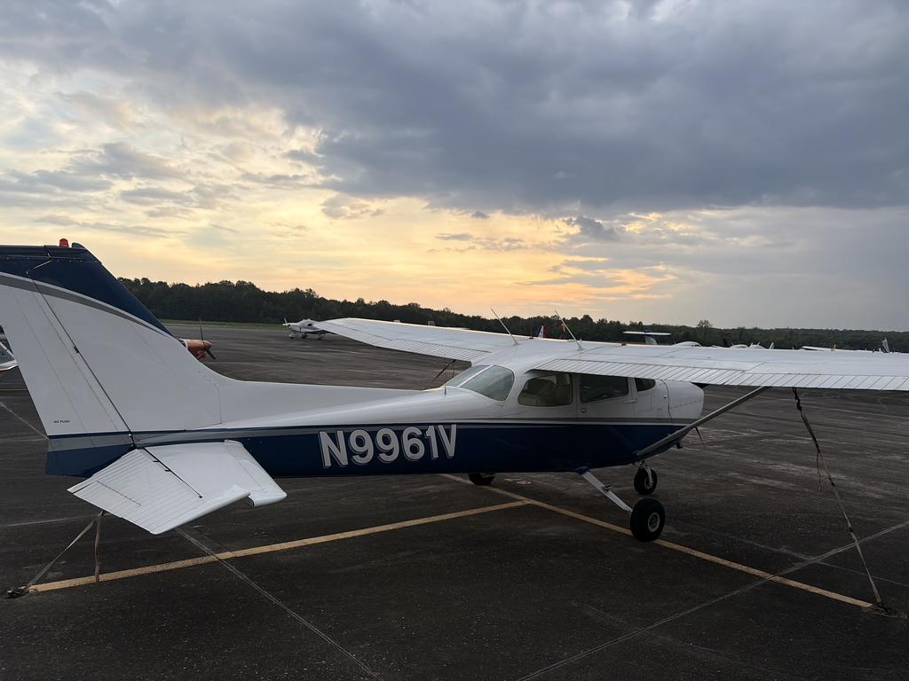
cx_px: 454
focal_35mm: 26
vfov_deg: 53.1
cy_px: 340
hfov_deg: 67.3
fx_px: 683
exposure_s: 1/379
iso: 50
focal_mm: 5.96
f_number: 1.6
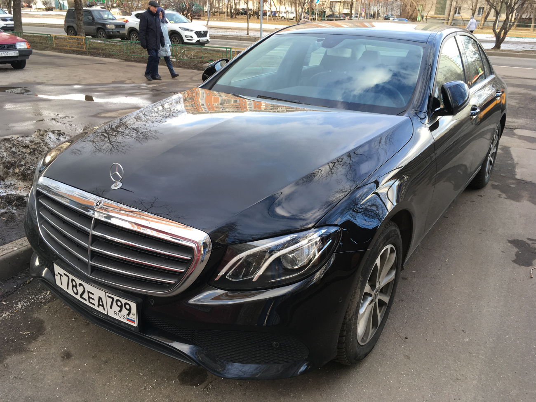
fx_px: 449
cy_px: 201
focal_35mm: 29
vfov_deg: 48.2
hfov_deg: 61.7
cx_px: 268
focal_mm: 4.15
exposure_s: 1/100
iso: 32
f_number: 2.2
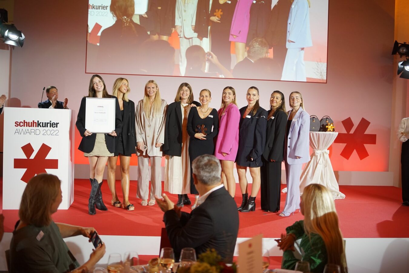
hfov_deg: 54.4
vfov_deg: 37.9
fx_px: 398
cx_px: 204
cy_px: 136
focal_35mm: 35
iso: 800
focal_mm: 35
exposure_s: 1/90
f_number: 2
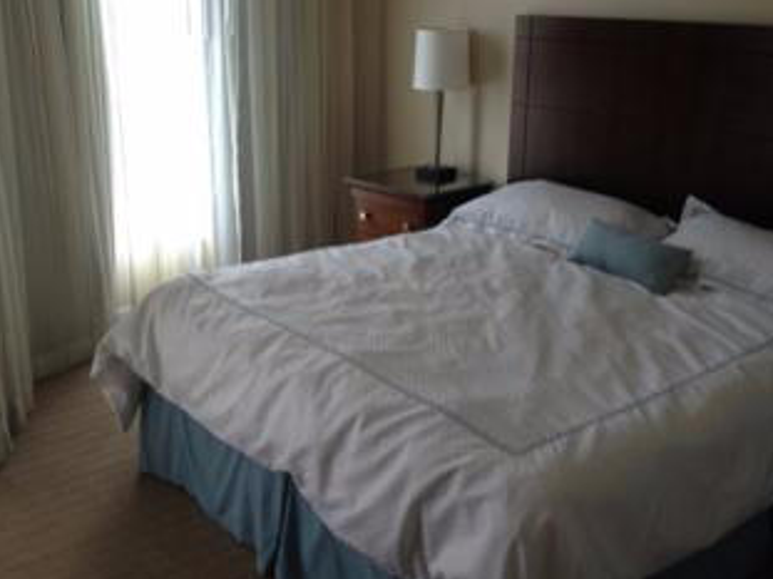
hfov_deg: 42.1
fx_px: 1004
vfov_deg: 32.1
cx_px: 368
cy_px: 248
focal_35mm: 45
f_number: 2.4
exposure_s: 1/60
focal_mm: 4.28
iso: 50
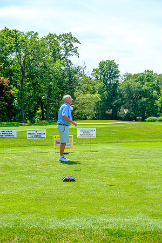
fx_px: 364
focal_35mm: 54
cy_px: 122
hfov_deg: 25.1
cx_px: 81
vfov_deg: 36.9
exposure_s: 1/250
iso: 200
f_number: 5.6
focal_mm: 35.8
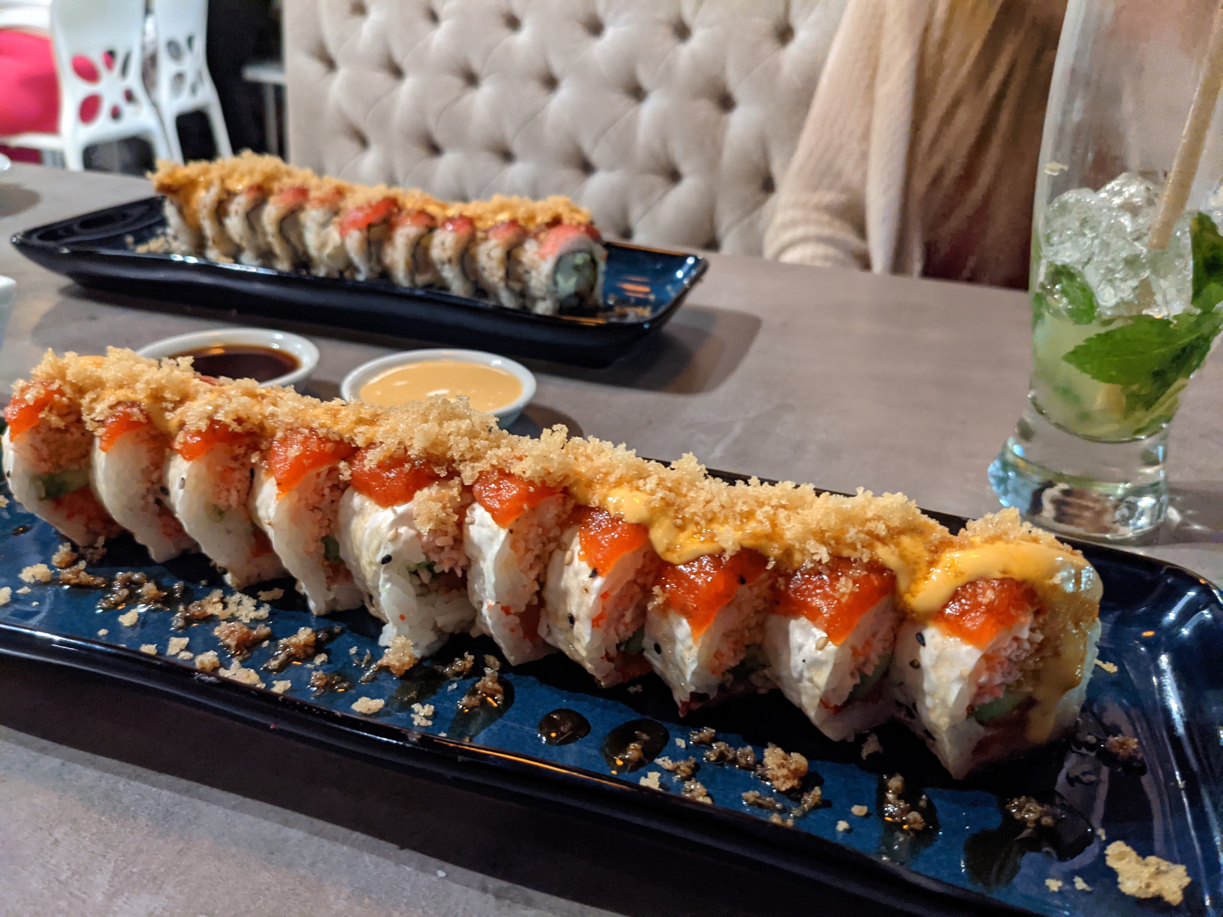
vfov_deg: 51.4
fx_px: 954
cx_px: 612
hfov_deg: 65.3
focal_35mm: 27
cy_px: 458
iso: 819
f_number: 1.73
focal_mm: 4.38
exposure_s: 1/8
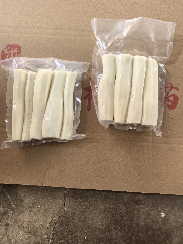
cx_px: 89
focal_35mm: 28
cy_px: 122
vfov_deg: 63.4
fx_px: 197
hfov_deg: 49.7
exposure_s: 1/762
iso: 2000
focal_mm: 6.98
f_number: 2
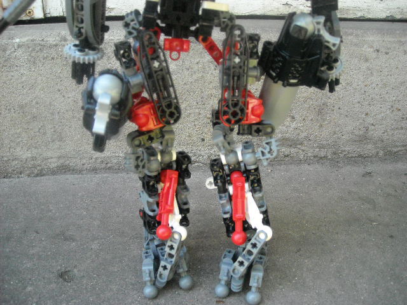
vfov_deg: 40.7
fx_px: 412
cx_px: 204
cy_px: 152
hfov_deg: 52.6
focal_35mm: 35
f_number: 2.8
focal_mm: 5.7
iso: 475
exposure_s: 1/250
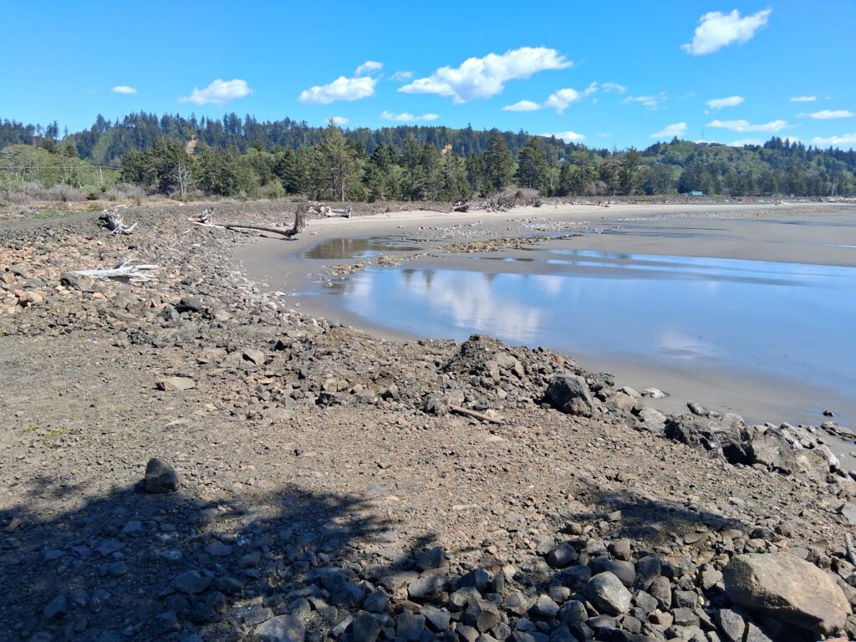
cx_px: 428
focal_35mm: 26
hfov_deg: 67.3
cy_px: 321
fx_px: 643
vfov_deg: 53.1
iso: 25
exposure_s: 1/433
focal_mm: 3.98
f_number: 1.8
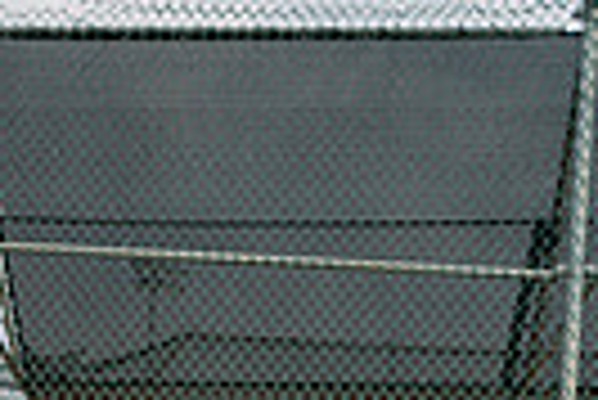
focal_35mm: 118
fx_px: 1962
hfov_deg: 16.8
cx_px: -58
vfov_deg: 10.1
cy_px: 975
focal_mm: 35
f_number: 5.6
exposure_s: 1/200
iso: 80
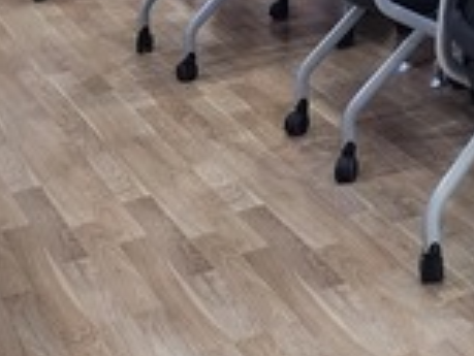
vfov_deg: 11.8
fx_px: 1480
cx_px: 703
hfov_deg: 16.6
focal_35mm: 108
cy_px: -427
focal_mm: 6.4
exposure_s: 1/120
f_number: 1.8
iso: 250
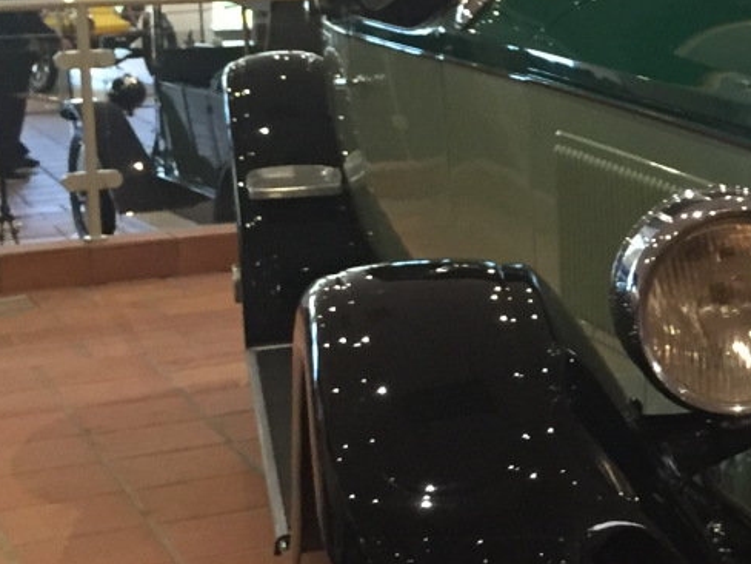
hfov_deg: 19.3
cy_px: 122
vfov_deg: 15.5
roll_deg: +0.2
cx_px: 926
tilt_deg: -6.8
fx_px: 2061
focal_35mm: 95
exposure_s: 1/33
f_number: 2.2
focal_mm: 4.15
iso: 250
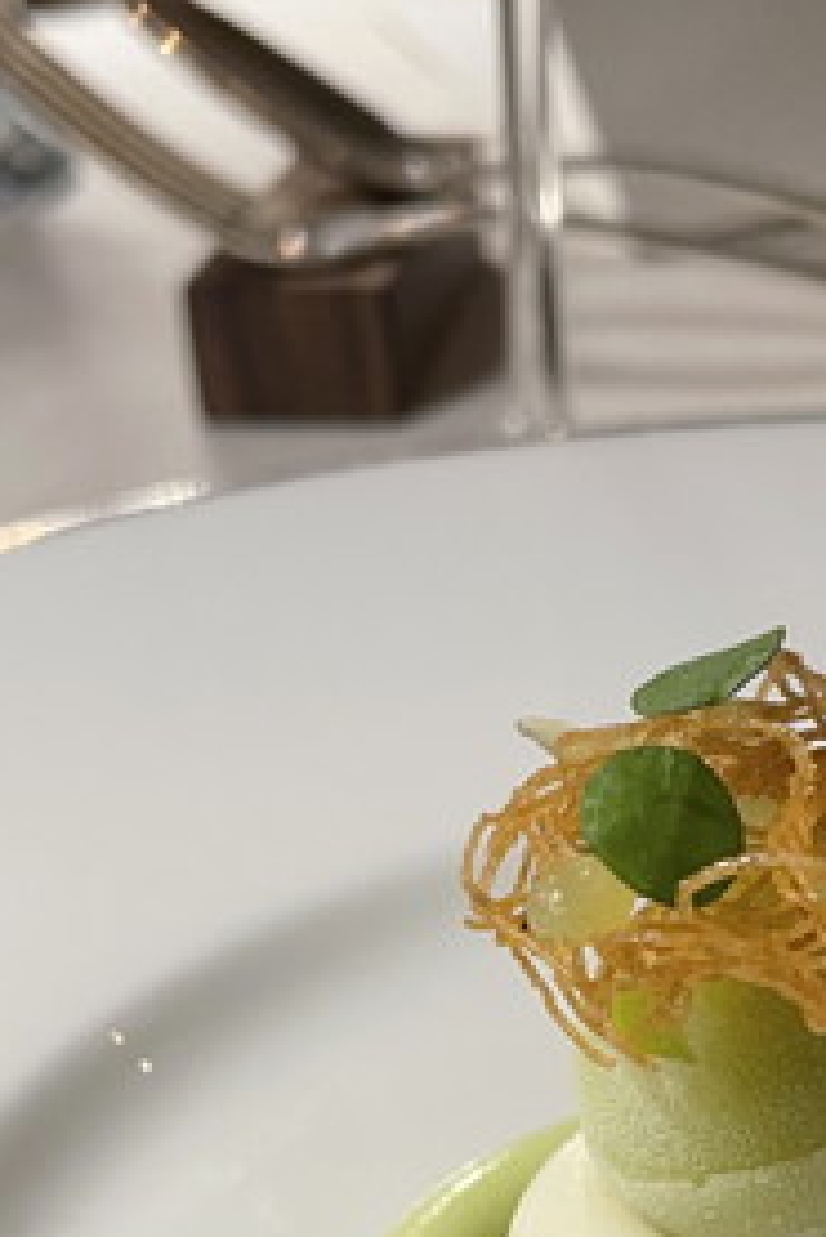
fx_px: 2234
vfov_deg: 30.1
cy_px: 1007
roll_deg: +2.3
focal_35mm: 65
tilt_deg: -32.2
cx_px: 661
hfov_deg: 20.7
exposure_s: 1/50
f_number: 1.6
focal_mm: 4.2
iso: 80
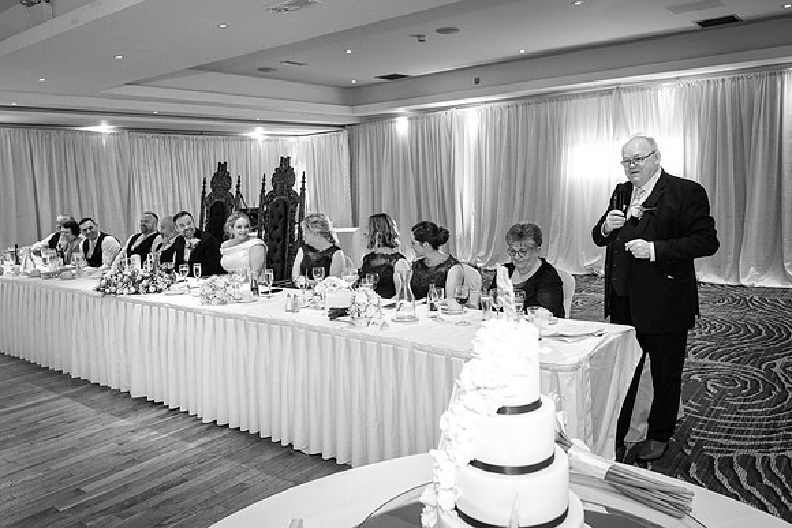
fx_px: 599
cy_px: 244
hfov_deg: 66.9
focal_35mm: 27
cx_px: 405
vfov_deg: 47.6
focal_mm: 16
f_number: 3.6
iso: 1600
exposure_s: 1/160
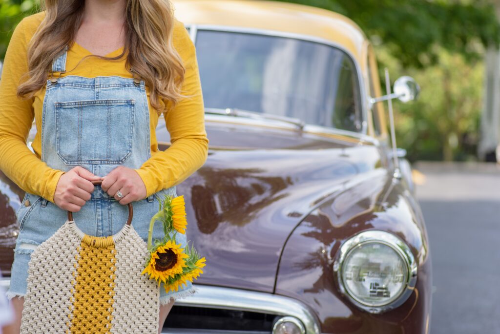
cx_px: 250
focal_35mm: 100
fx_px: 1390
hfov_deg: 20.4
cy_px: 167
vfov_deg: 13.7
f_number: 3.5
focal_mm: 100
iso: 200
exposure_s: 1/400
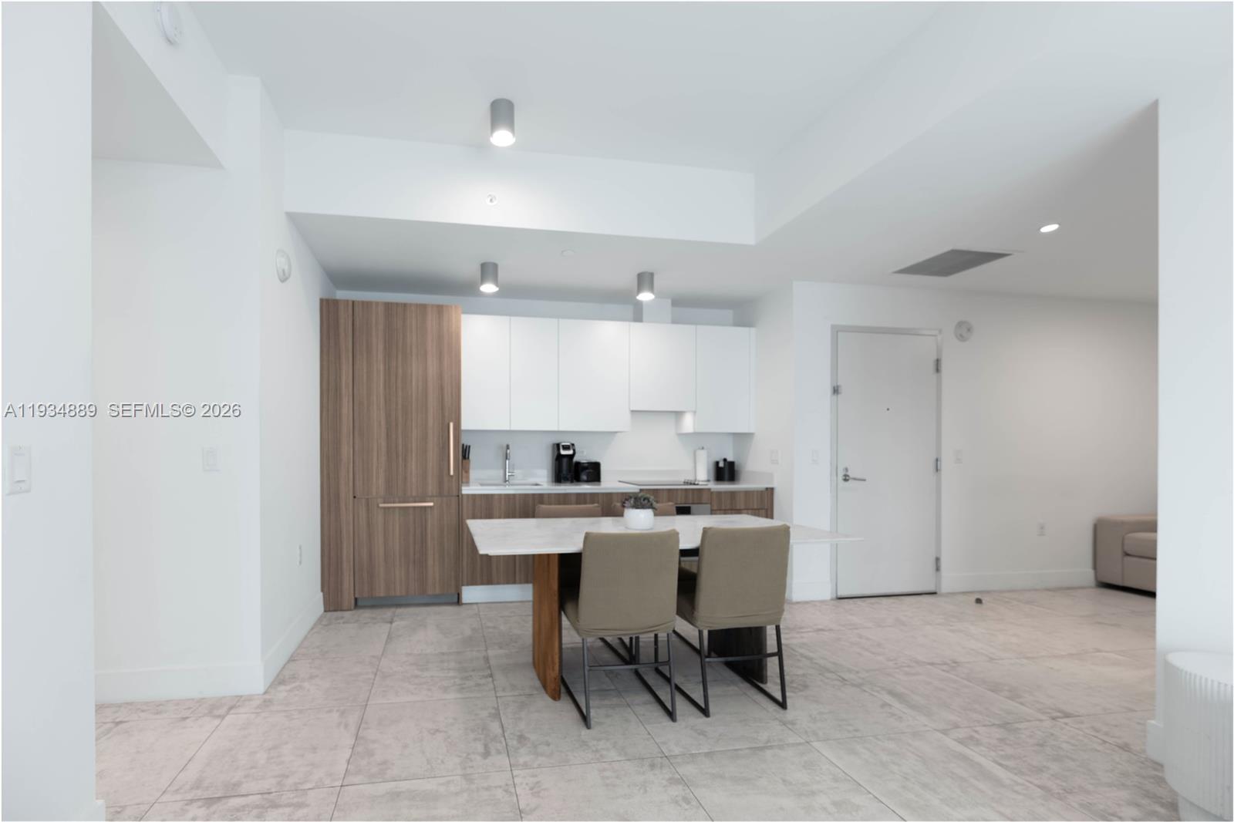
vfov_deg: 81.2
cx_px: 617
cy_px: 411
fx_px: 480
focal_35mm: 14
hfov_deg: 104.3
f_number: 11
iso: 400
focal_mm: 14
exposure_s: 1/6
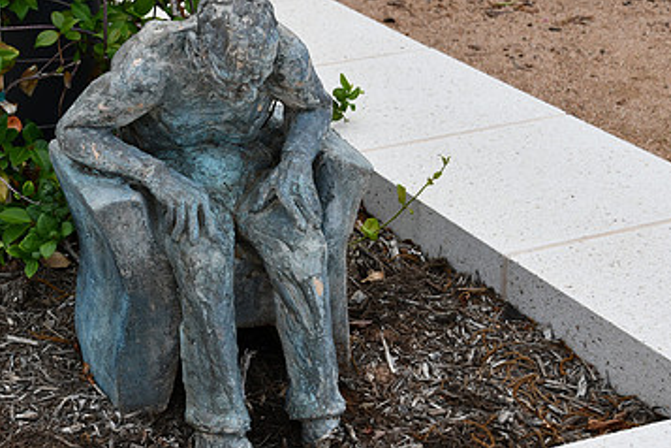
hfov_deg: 25.8
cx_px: 207
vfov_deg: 17.5
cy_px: 212
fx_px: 1454
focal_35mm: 78
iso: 200
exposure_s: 1/250
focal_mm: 32
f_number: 7.1
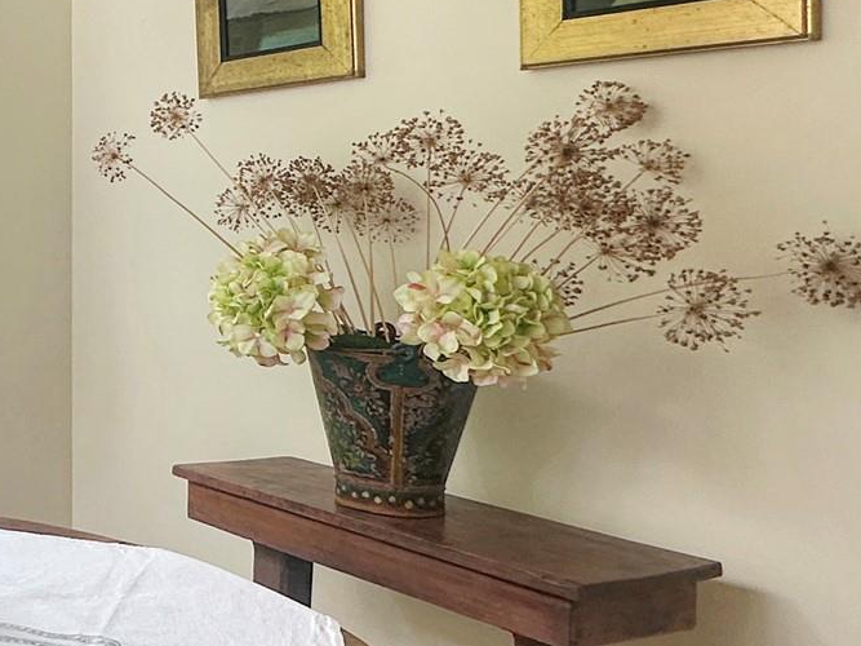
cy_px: 479
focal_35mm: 43
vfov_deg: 33.0
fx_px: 1069
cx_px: -307
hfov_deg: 31.5
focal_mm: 2.22
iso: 40
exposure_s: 1/139
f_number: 2.2
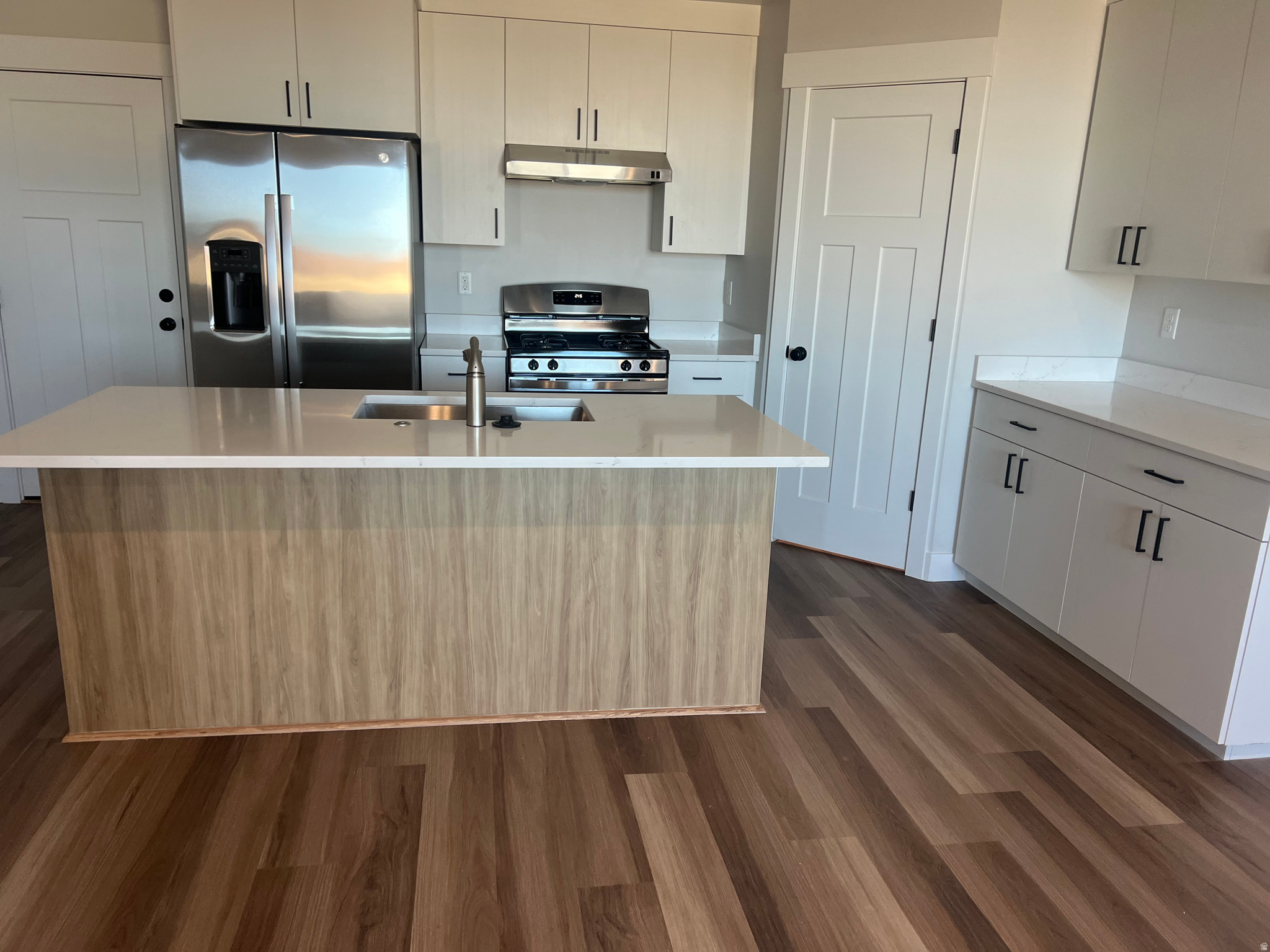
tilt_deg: -12.3
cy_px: 476
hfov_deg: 67.3
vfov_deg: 53.1
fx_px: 954
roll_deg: -2.9
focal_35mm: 26
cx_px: 635
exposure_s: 1/120
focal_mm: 5.7
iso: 125
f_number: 1.5
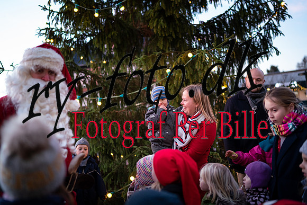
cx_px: 154
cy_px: 102
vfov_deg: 37.9
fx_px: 299
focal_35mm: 35
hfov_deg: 54.4
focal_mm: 35
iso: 1600
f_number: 1.4
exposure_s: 1/160
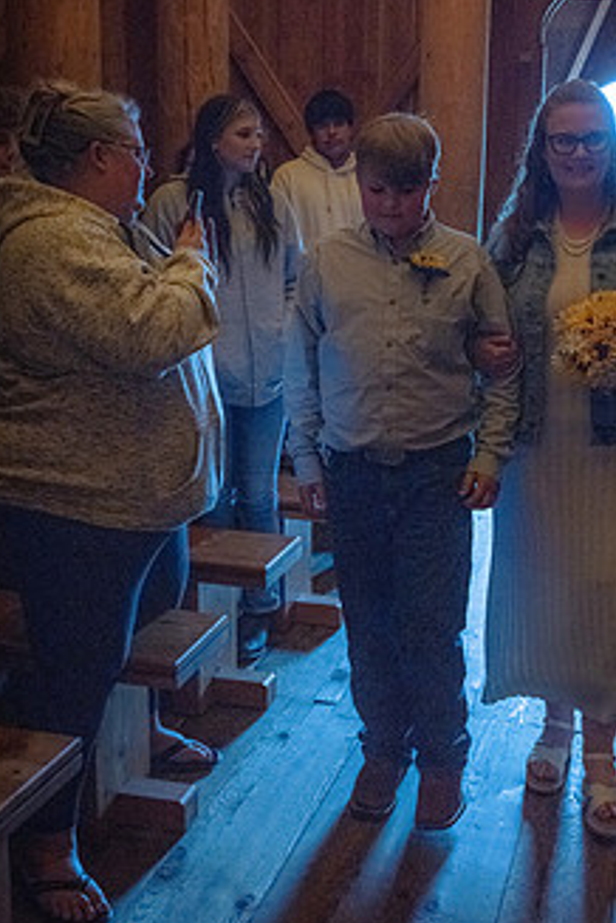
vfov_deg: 44.3
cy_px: 378
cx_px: 407
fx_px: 1129
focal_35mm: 44
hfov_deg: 30.3
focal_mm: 32
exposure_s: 1/125
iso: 5000
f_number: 4
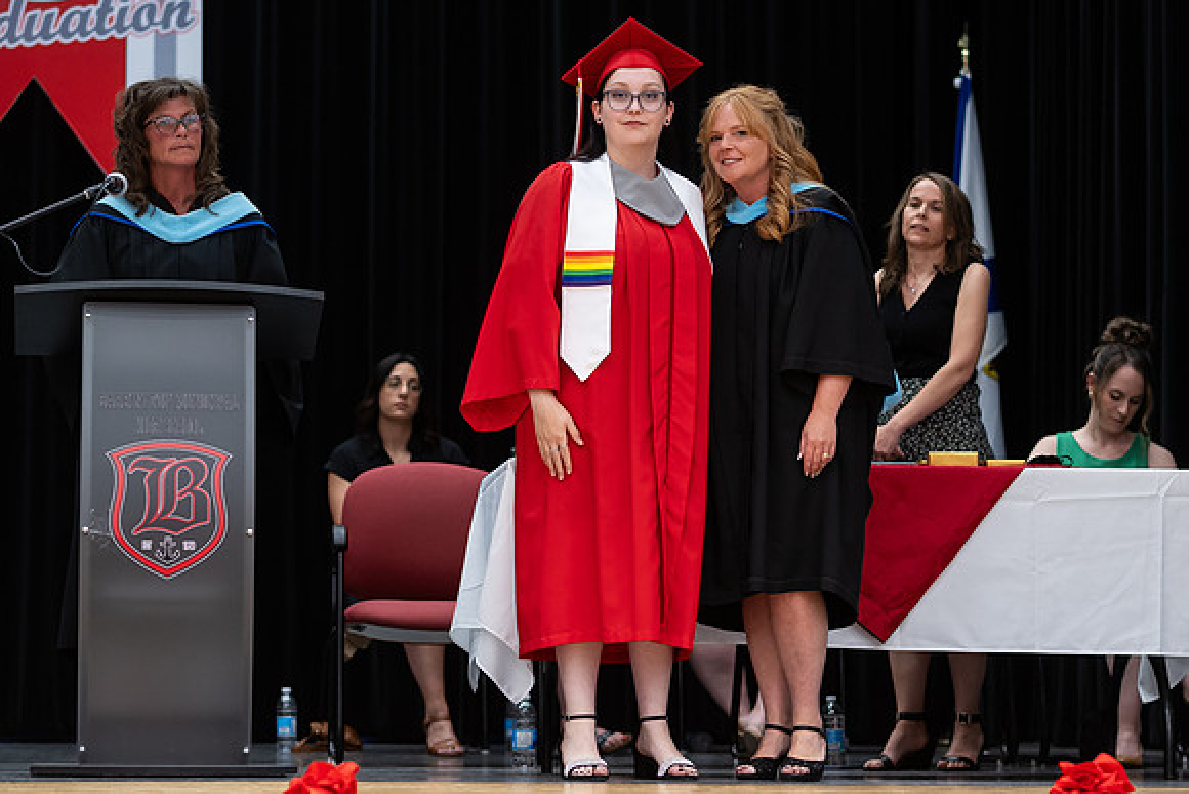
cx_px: 595
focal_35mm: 115
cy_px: 423
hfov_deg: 17.7
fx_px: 3809
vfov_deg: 11.9
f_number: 2.8
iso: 1000
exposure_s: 1/200
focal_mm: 85
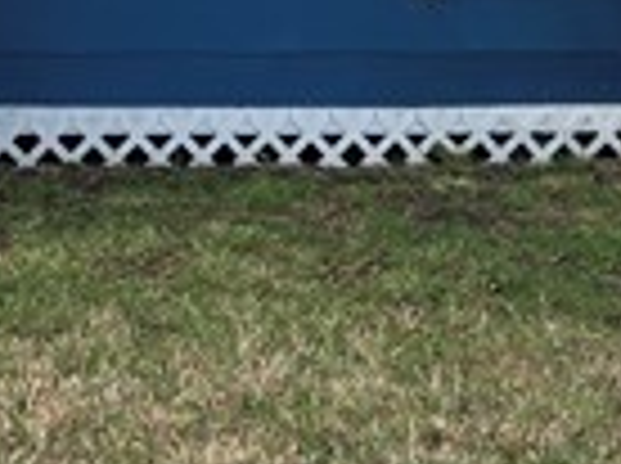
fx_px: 3062
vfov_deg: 8.6
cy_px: -95
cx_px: -274
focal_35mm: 171
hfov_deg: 11.2
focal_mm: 5.4
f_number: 1.8
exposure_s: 1/1369
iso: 25
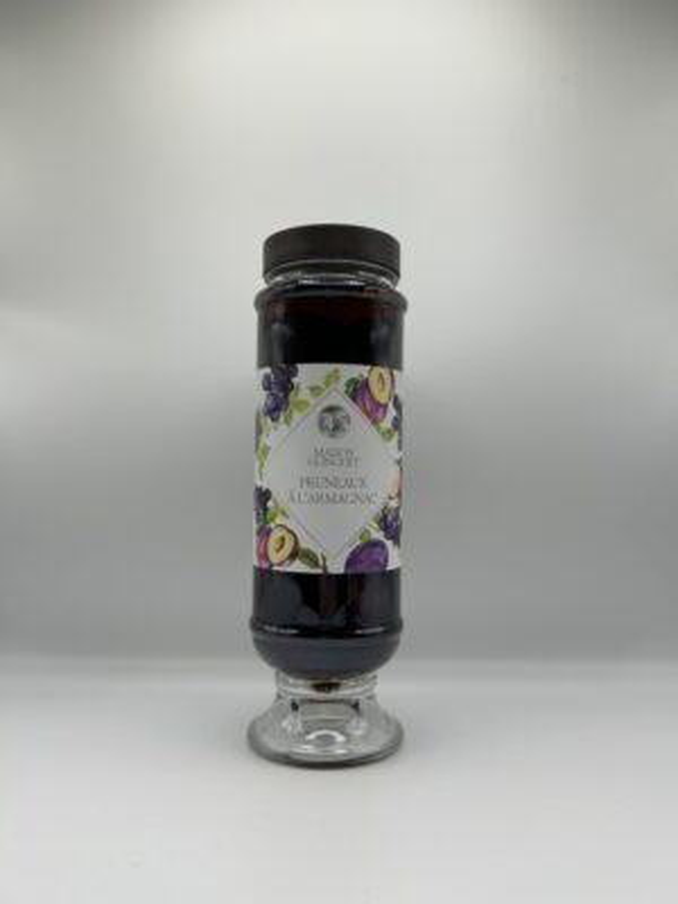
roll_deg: -0.7
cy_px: 452
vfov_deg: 67.3
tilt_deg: +1.6
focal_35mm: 26
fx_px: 679
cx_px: 339
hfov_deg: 53.1
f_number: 1.5
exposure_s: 1/733
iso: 50
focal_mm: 5.7
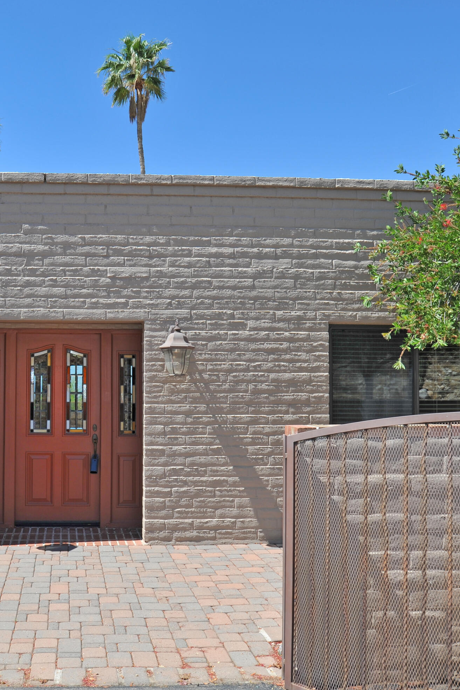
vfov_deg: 54.4
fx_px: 671
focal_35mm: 35
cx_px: 88
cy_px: 347
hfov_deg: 36.5
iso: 200
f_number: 10
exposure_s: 1/320
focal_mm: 23
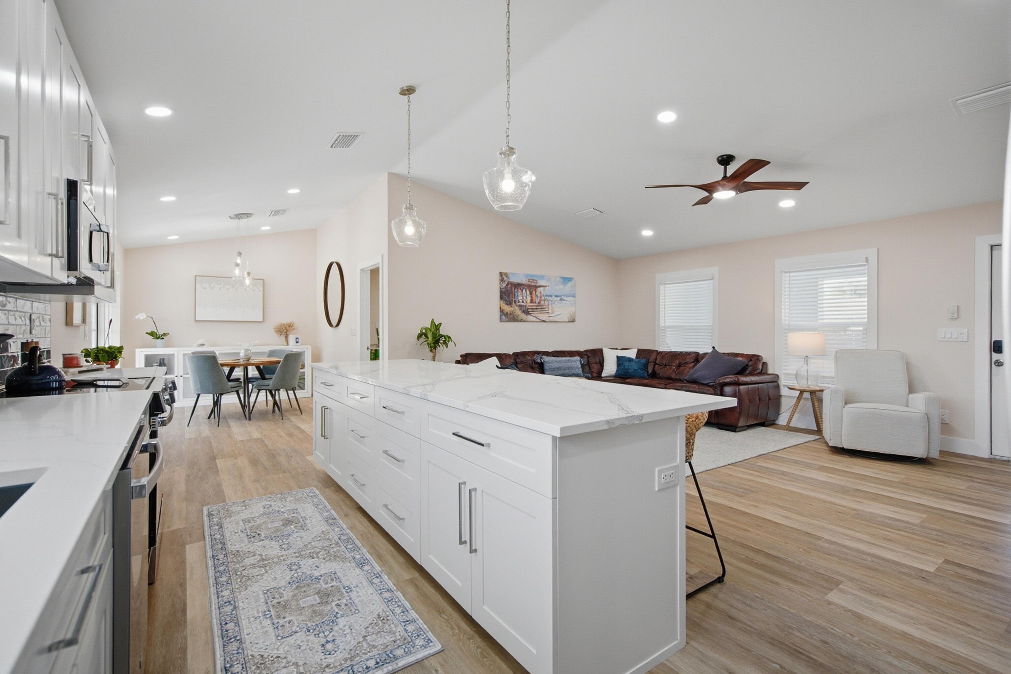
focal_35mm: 16
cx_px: 506
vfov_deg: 73.7
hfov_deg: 96.7
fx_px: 449
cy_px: 337
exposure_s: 1/2500
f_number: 4
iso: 800
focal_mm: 16
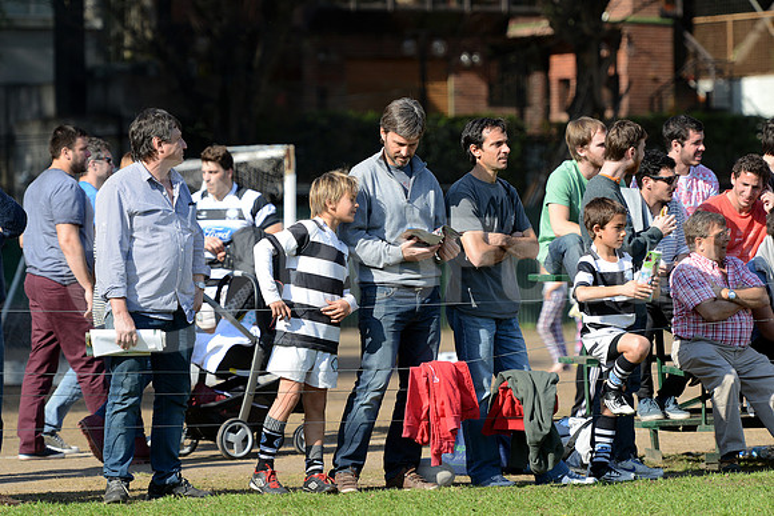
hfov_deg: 11.1
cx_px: 387
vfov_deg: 7.4
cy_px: 258
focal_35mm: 185
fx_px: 3978
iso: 320
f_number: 4
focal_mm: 185
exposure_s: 1/1250
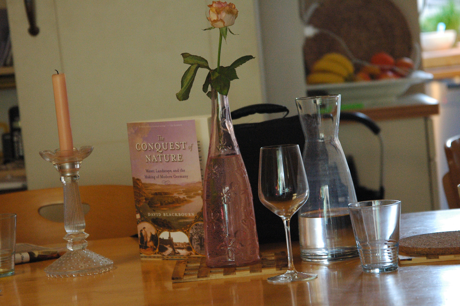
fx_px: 1628
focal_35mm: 128
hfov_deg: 16.1
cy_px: 153
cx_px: 230
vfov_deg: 10.7
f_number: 4.5
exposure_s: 1/30
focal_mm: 85
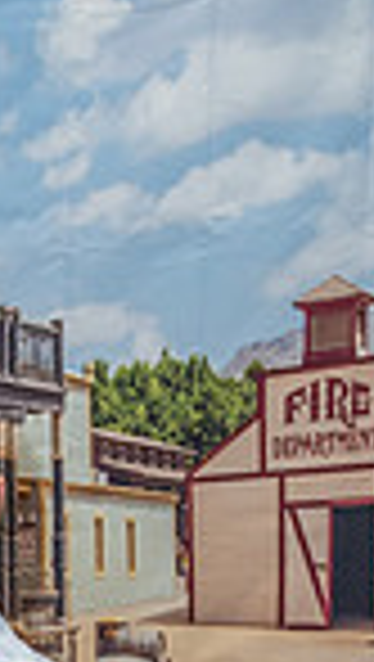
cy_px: 815
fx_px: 1688
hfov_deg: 12.1
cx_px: -162
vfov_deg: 20.6
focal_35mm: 96
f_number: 4
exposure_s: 1/160
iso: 2500
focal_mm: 30
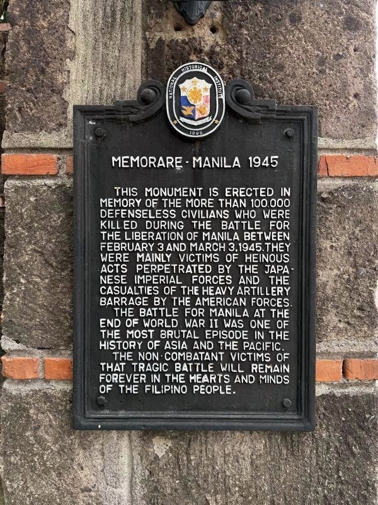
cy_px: 252
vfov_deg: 71.6
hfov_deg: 56.8
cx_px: 189
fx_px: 349
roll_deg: -0.4
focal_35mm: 24
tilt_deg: +0.6
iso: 80
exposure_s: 1/368
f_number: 1.78
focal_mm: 6.76
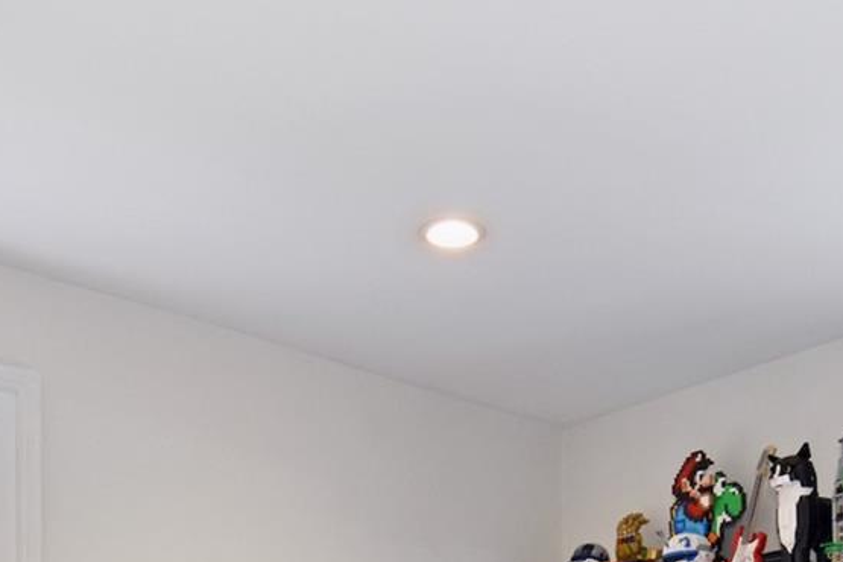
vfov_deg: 19.3
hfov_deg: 32.8
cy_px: 865
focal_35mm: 61
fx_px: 1425
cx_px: 331
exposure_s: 1/30
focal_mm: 11
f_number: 11
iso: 640
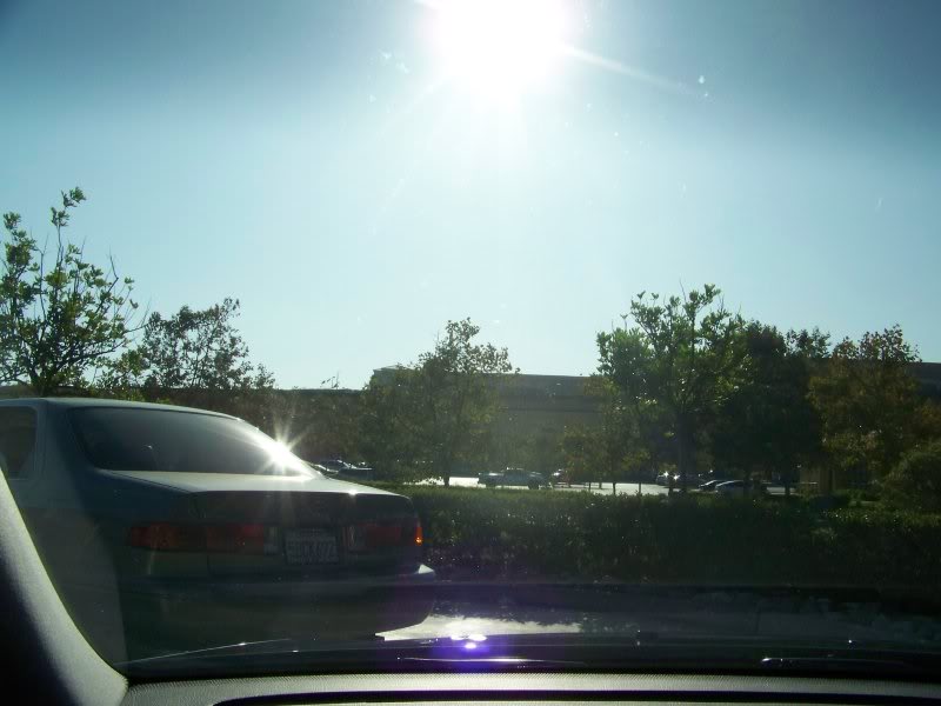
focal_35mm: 36
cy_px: 353
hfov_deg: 51.4
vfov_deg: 39.7
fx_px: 979
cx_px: 470
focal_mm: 5.85
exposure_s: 1/2000
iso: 200
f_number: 5.6
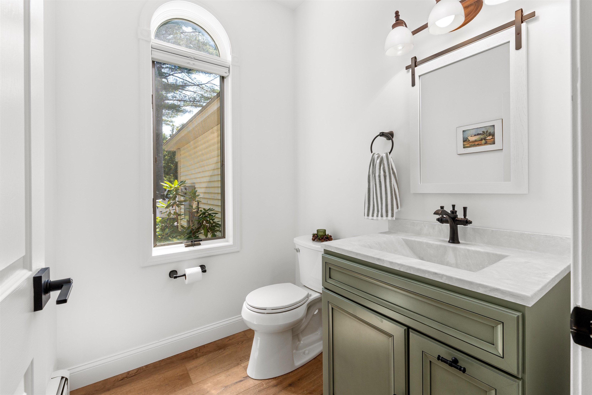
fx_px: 247
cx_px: 296
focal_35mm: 15
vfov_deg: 77.3
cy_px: 198
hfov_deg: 100.4
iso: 320
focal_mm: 15
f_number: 11
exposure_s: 1/8
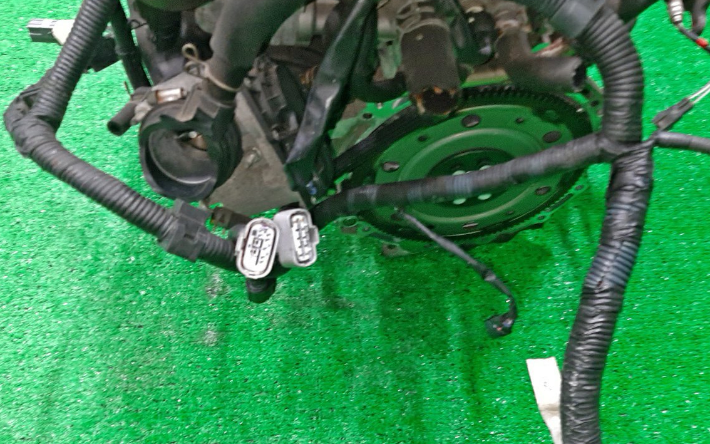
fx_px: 677
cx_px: 404
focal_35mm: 35
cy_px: 259
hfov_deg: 55.1
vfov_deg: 36.2
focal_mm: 3.93
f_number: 1.7
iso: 174
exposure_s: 1/33
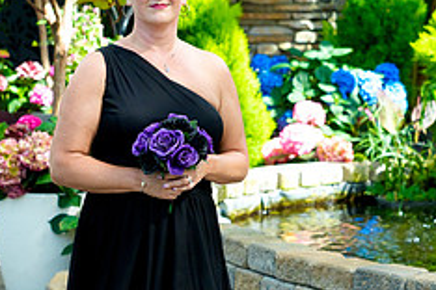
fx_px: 1502
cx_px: 143
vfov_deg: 11.1
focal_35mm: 124
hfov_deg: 16.5
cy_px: 174
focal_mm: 50
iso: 640
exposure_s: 1/2500
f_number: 3.2
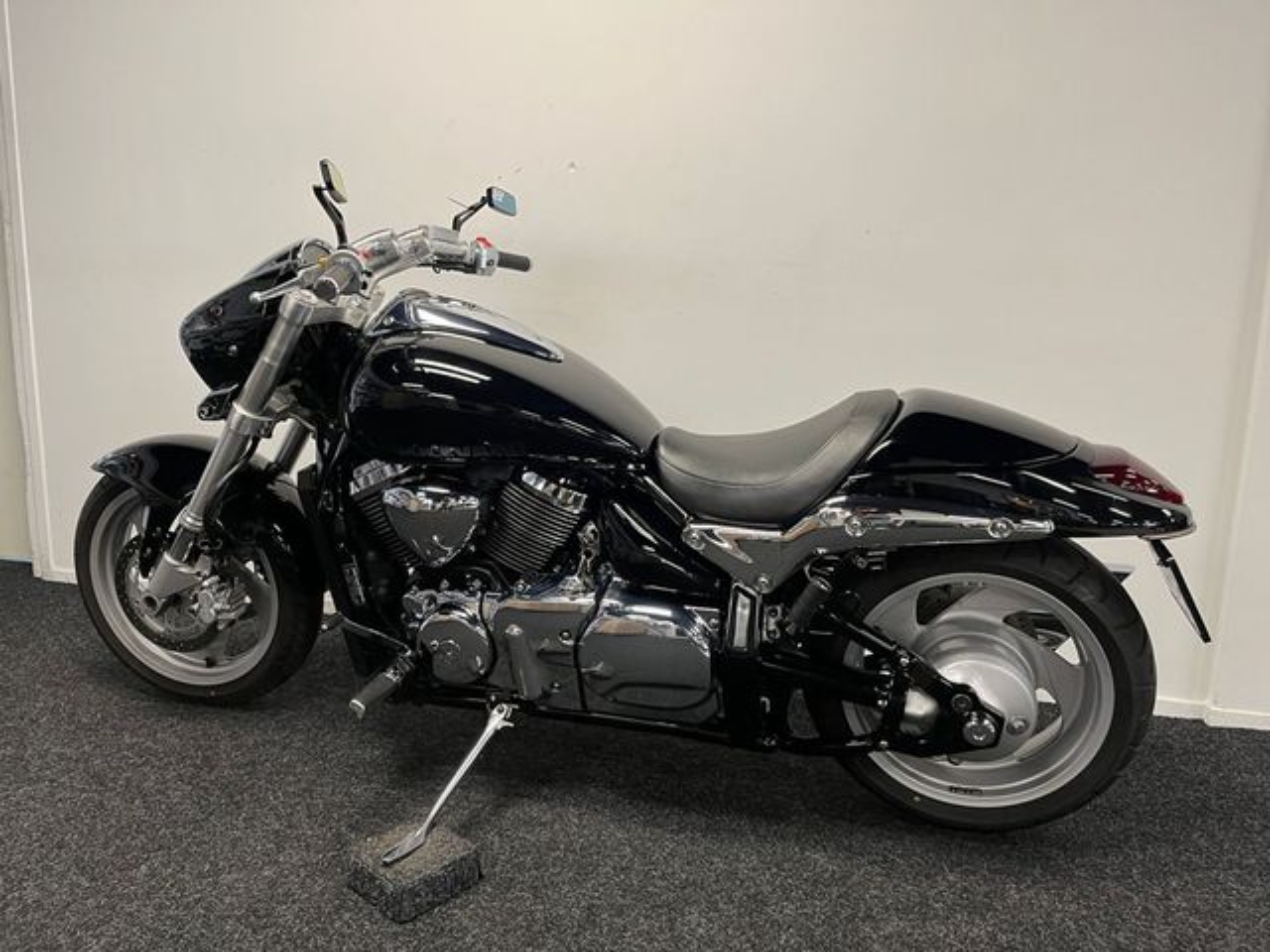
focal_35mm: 26
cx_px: 635
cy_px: 476
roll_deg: -1.2
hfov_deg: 67.3
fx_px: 954
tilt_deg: -10.6
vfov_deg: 53.1
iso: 80
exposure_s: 1/50
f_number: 1.6
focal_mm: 5.1
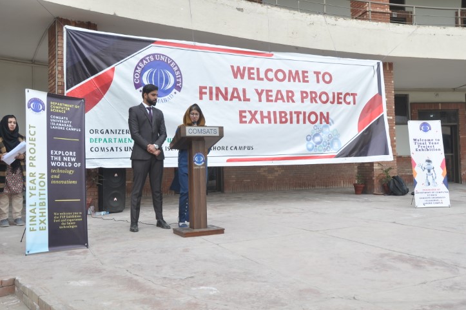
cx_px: 233
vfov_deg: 41.6
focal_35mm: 32
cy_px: 155
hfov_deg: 59.6
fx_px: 407
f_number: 10
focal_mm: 21
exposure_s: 1/60
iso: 200
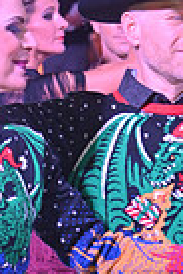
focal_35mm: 332
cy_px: 385
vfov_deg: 6.1
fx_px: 2525
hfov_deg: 4.1
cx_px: 13
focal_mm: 78
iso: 2500
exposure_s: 1/320
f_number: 5
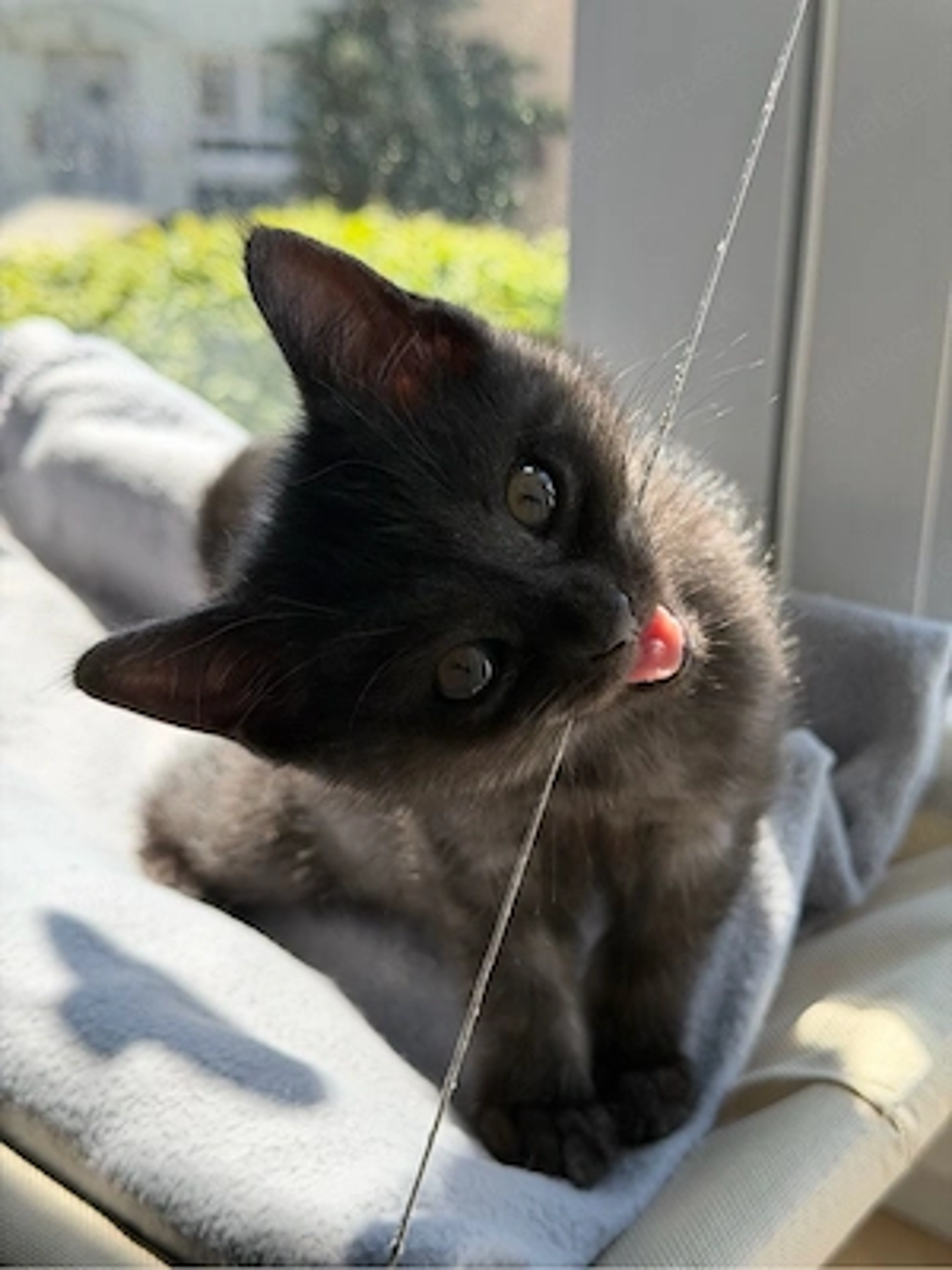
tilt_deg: -24.1
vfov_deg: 39.7
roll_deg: -0.5
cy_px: 635
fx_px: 1760
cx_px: 476
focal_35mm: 48
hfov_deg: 30.3
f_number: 1.78
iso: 80
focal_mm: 6.76
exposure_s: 1/1013
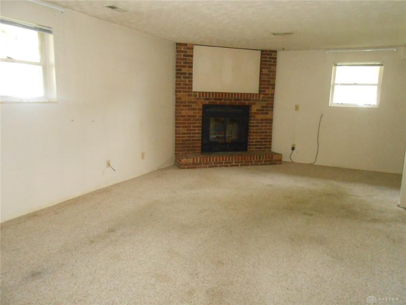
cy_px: 152
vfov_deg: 53.1
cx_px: 203
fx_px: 305
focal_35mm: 26
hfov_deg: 67.3
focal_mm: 4.6
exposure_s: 1/25
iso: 800
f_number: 3.5
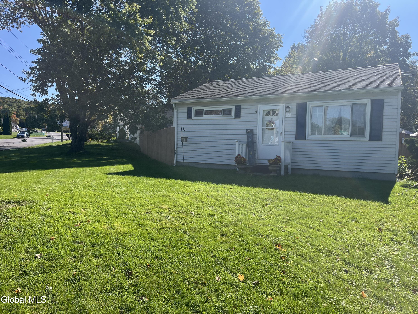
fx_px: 314
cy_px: 157
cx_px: 209
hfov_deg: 67.3
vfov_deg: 53.1
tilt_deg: -1.4
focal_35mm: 26
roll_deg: +0.3
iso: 50
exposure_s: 1/2024
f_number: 1.6
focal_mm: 5.1
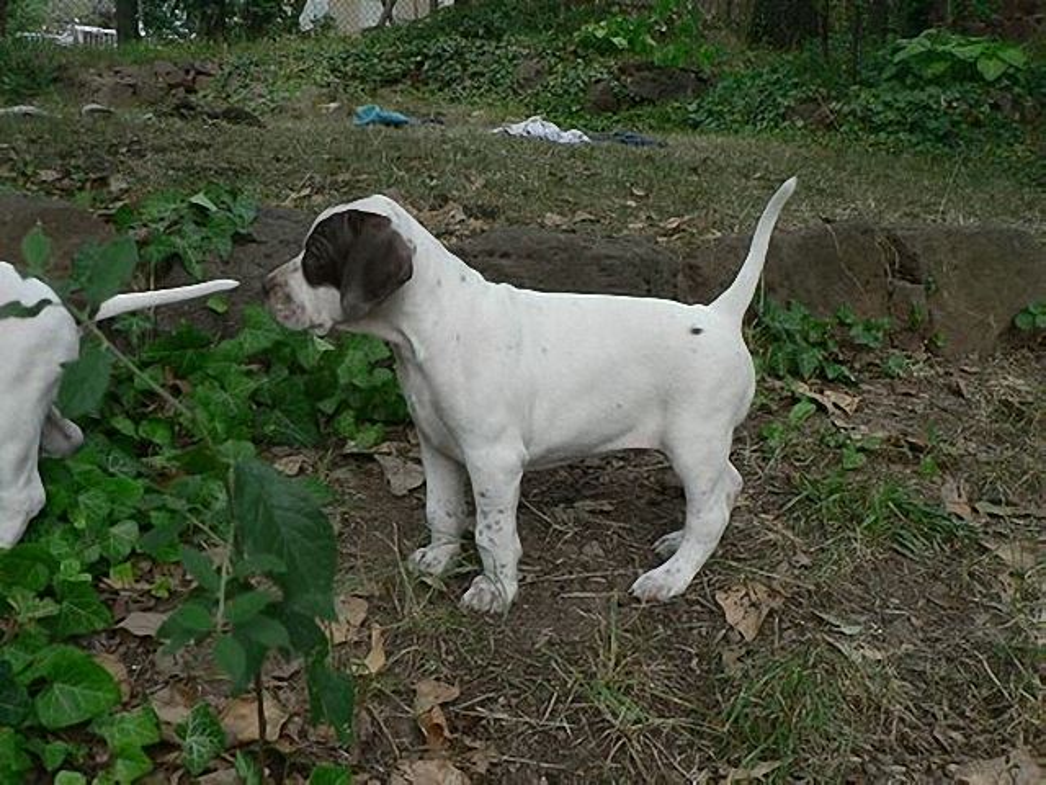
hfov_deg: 51.4
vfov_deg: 39.7
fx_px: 1088
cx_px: 523
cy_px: 392
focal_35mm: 36
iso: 80
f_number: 2.8
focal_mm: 6
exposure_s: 1/250
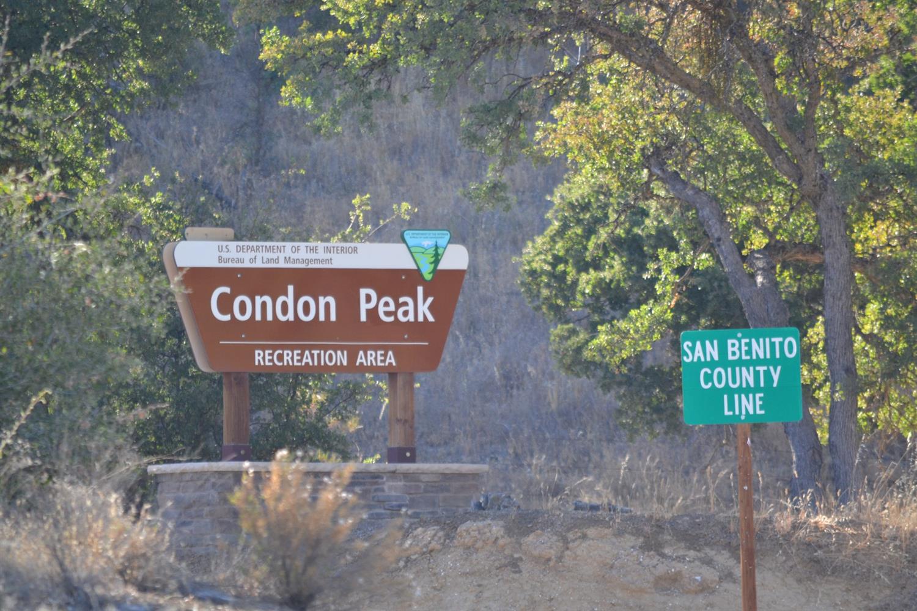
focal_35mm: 450
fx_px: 11462
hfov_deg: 4.6
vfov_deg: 3.1
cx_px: 458
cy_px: 306
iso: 400
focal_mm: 300
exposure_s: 1/250
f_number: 5.6
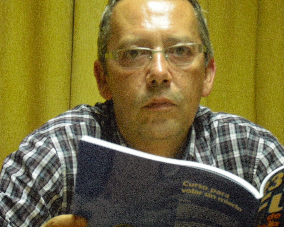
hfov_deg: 16.3
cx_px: 146
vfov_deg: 13.1
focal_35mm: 118
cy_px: 113
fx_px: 992
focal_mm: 18.6
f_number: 5.2
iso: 800
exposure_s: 1/25
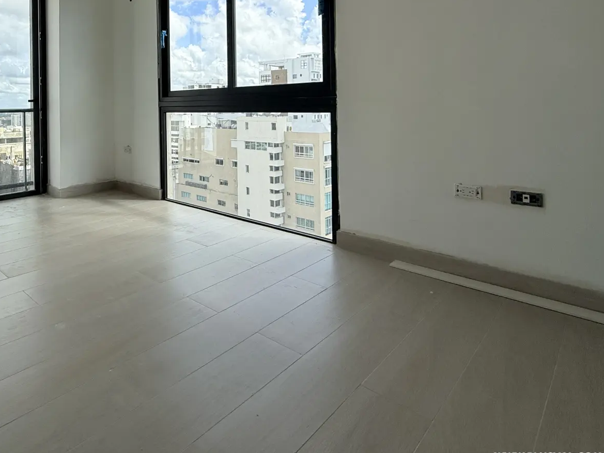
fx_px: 401
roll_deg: +1.3
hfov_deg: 68.8
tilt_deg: +1.2
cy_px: 106
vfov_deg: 55.6
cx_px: 146
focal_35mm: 23
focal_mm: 2.22
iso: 50
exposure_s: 1/1795
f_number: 2.2
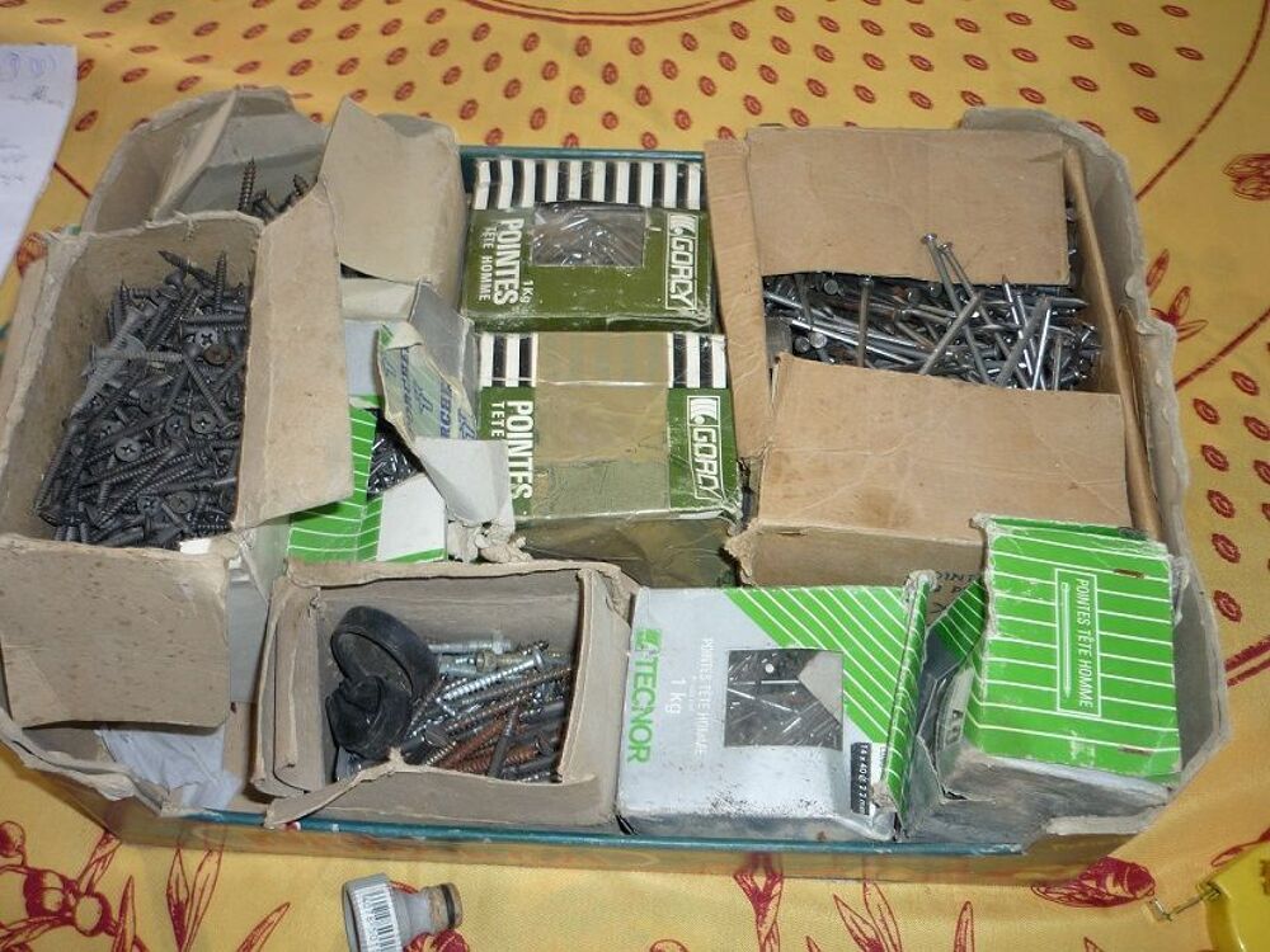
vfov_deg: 42.9
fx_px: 1211
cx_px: 635
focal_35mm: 33
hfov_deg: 55.4
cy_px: 476
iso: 100
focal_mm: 5.5
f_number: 2.8
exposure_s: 1/30
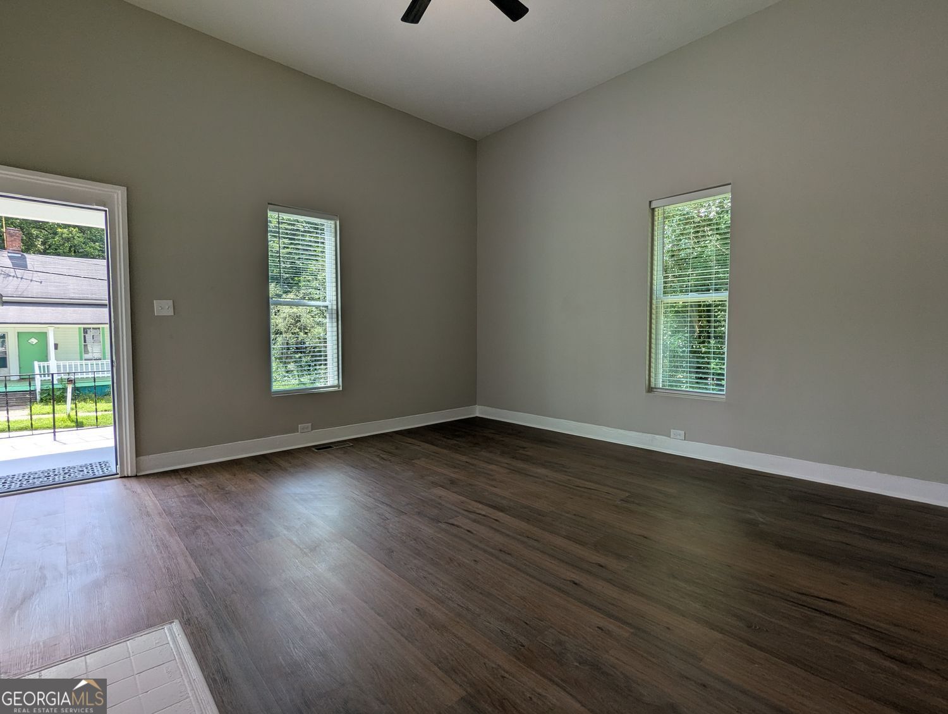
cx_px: 474
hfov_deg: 94.4
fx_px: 439
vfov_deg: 78.2
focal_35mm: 16
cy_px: 357
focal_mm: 2.35
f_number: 2.2
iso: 44
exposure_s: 1/271
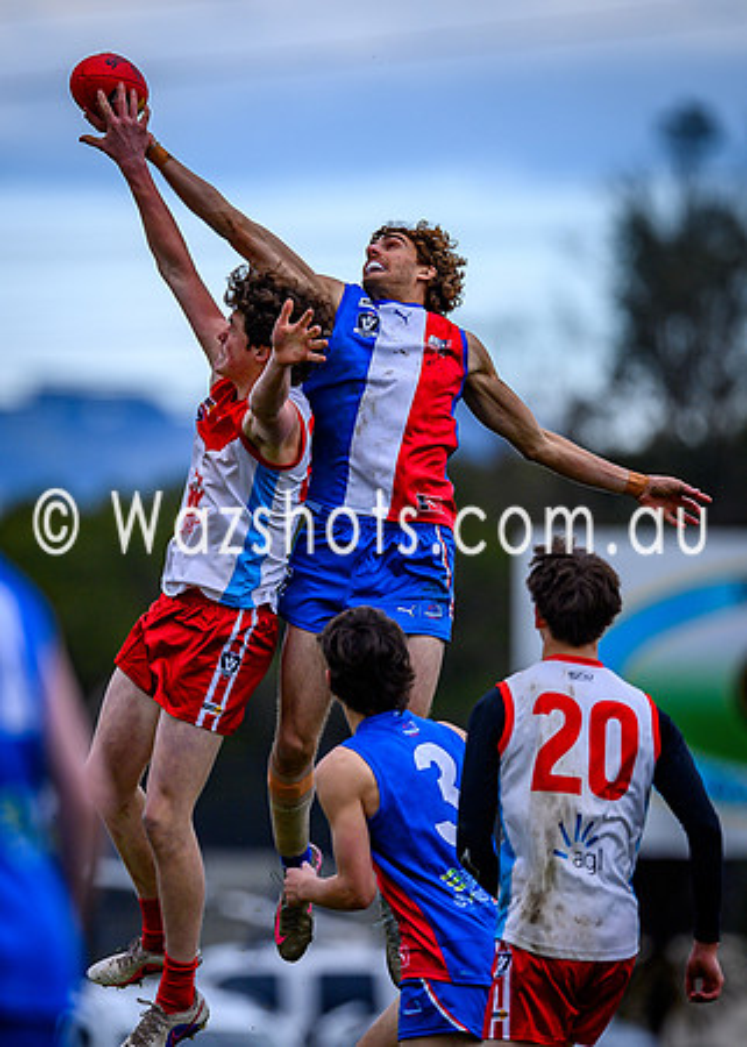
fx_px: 22779
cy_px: 500
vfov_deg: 2.6
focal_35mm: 766
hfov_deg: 1.9
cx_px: 268
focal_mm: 500
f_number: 4
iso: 220
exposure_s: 1/1600
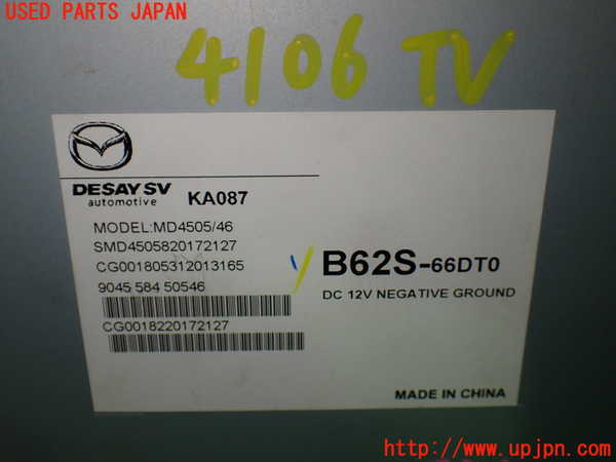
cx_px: 308
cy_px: 231
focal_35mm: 38
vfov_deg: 37.7
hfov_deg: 49.0
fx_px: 676
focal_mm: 6.83
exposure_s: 1/160
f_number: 2.7
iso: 200
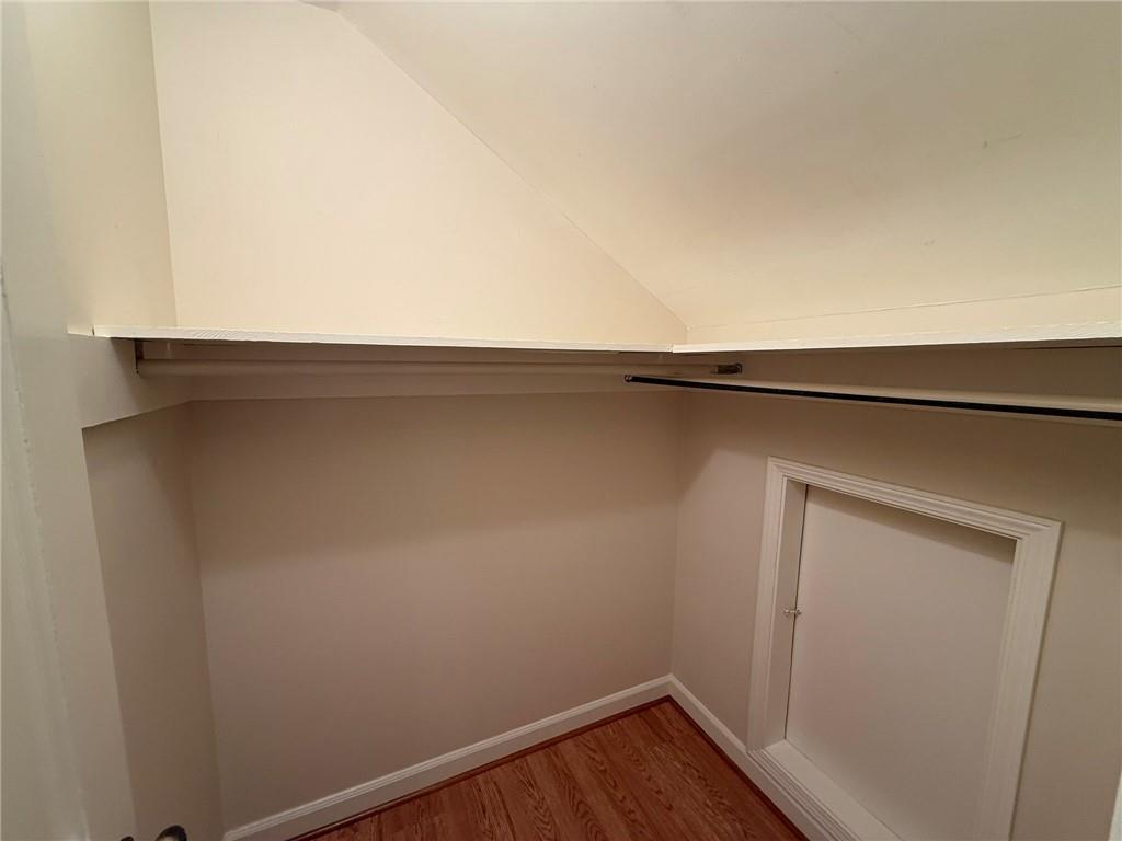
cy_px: 420
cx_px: 561
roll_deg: -1.2
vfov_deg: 85.7
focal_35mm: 14
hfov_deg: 102.1
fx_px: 454
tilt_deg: -6.2
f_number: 2.2
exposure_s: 1/60
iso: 200
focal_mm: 2.22
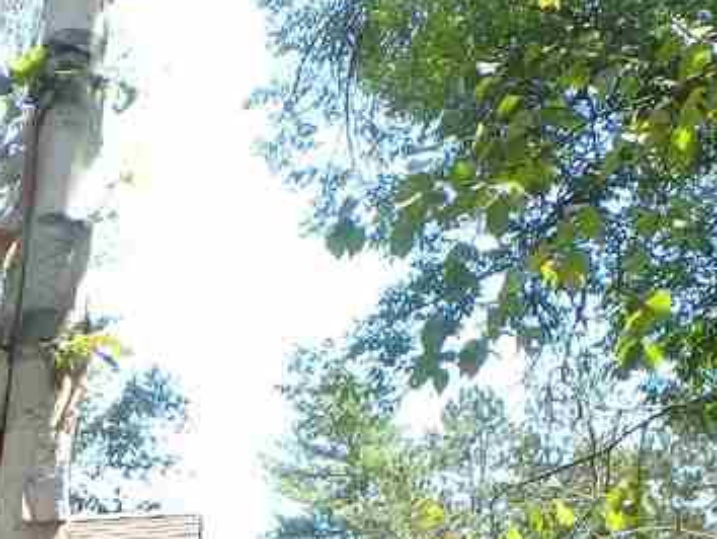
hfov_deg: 14.9
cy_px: 888
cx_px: -10
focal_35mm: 130
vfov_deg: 10.9
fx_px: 2695
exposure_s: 1/125
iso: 125
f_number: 5
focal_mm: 6.4
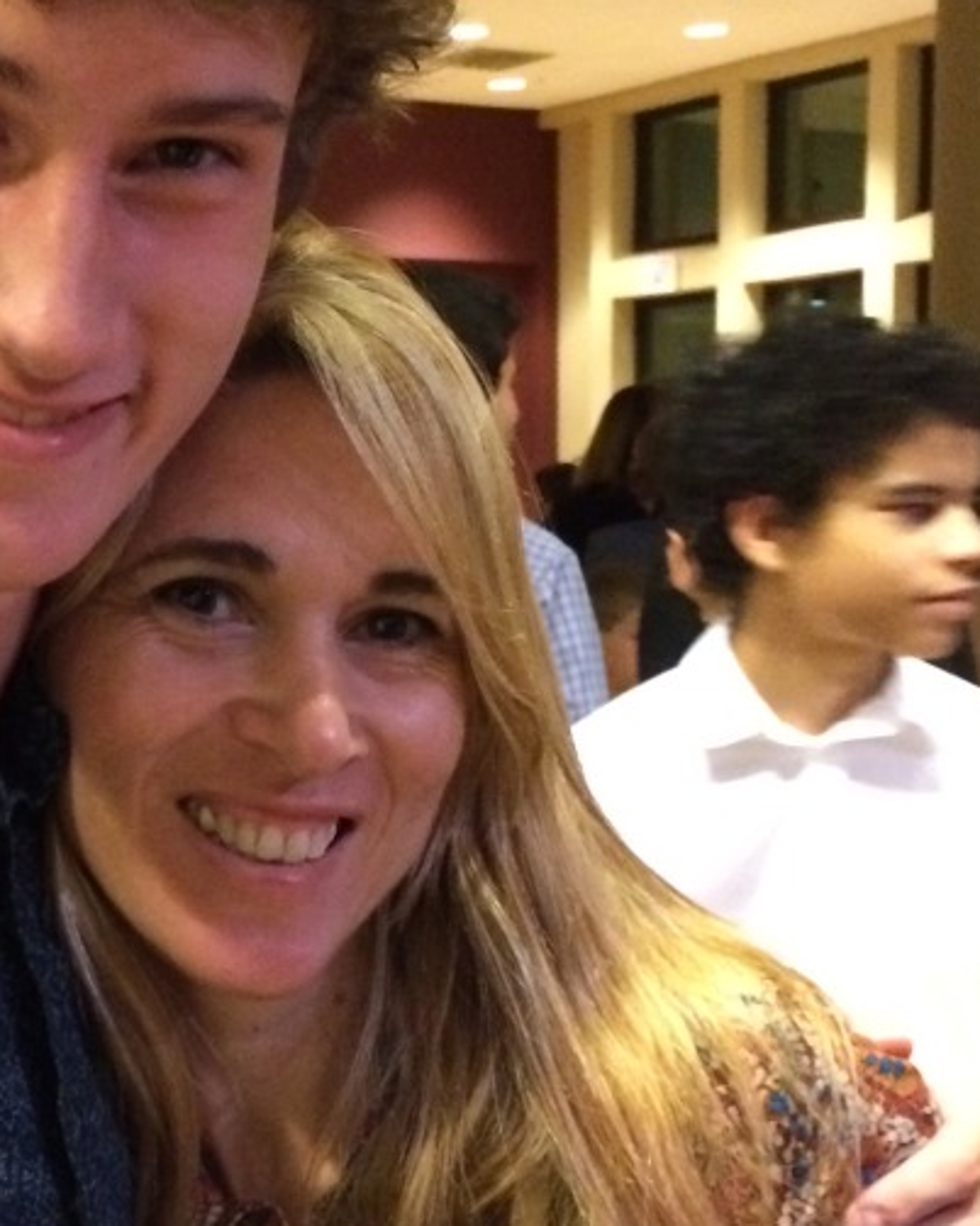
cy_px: 704
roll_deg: +1.0
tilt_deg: -5.4
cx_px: 212
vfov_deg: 31.4
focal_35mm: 60
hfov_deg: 25.0
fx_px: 2177
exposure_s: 1/15
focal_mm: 4.15
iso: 640
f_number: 2.2
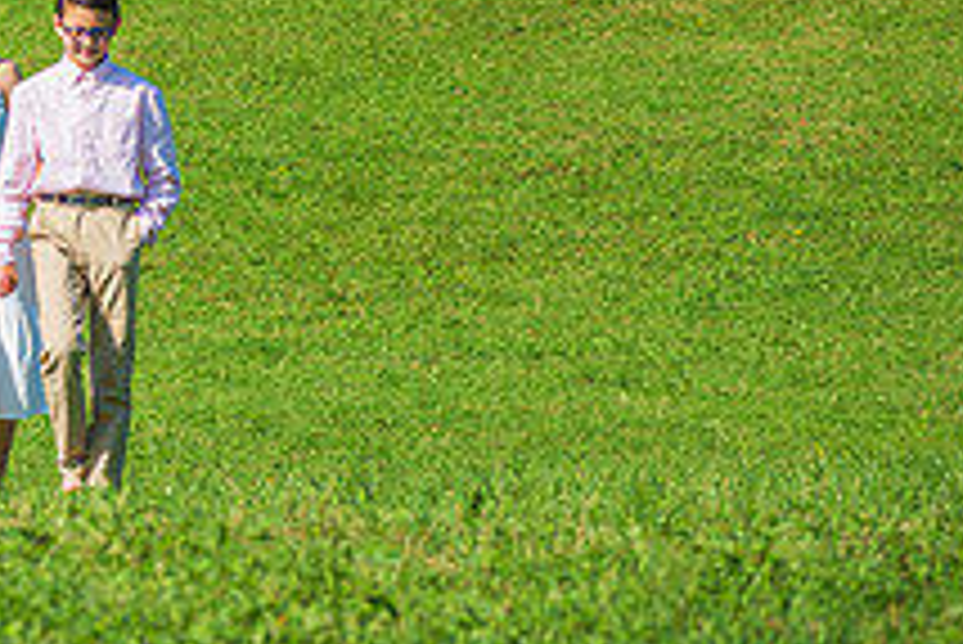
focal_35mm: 284
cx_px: -9
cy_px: 16
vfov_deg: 4.8
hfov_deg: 7.2
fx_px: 7602
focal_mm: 105
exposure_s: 1/1250
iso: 160
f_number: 5
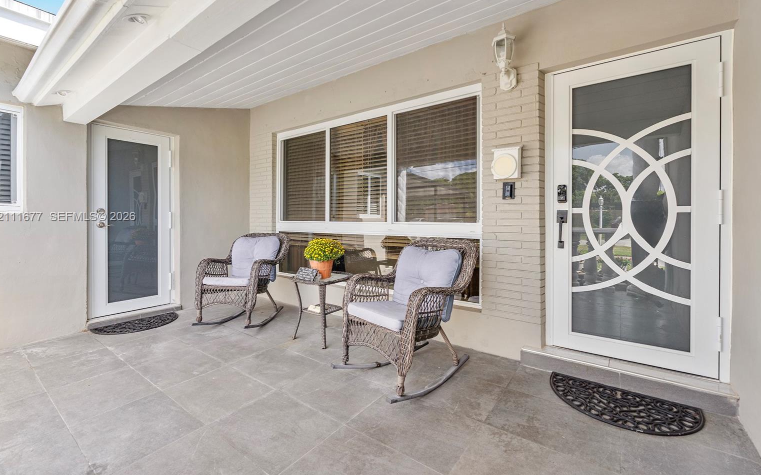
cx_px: 380
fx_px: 311
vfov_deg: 74.6
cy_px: 217
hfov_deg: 101.5
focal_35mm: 15
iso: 100
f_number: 8
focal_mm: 14
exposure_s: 1/13
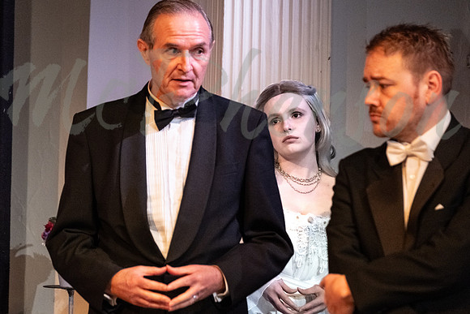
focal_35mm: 195
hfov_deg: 10.6
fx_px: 2541
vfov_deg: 7.1
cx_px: 211
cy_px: 169
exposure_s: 1/250
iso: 2500
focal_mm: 115
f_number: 3.2
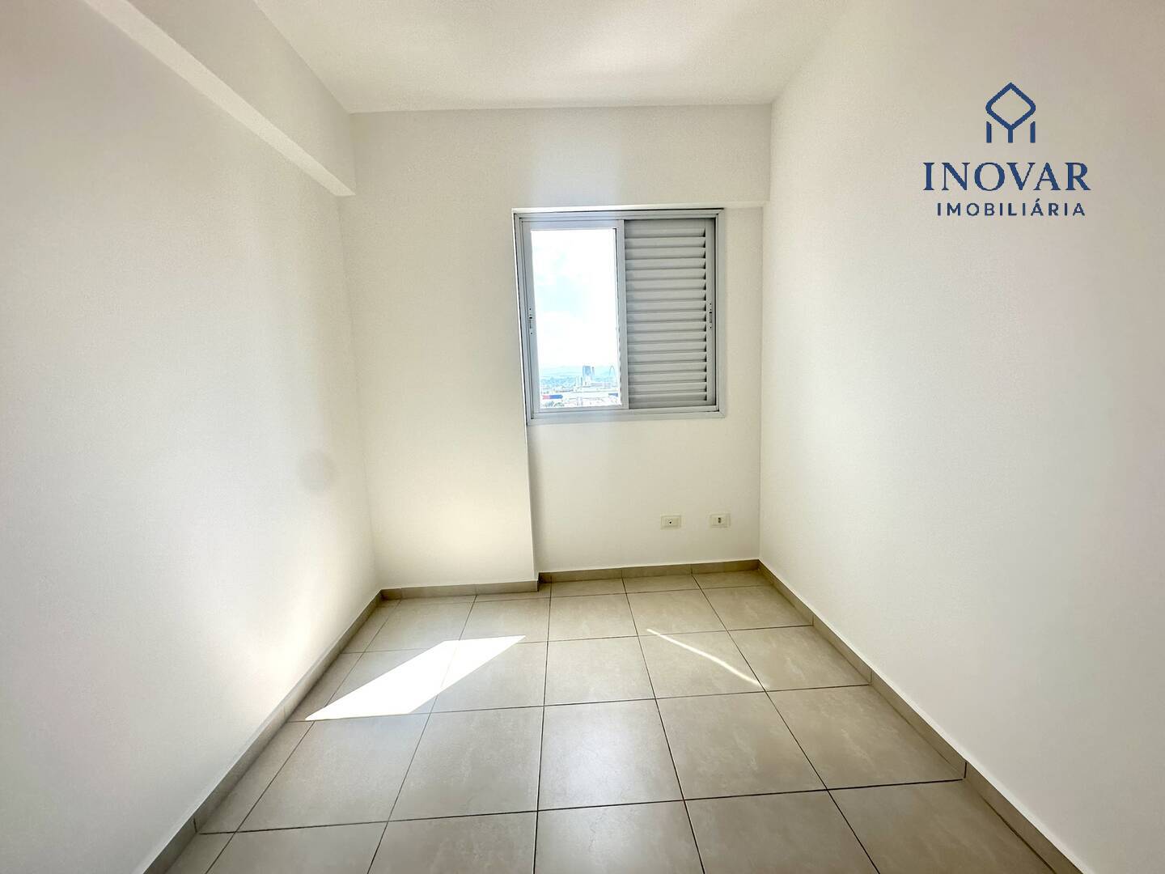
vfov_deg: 85.7
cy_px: 437
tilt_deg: -10.3
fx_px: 471
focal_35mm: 14
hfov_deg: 102.1
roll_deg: +3.8
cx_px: 582
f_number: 2.2
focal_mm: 2.22
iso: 40
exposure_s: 1/340
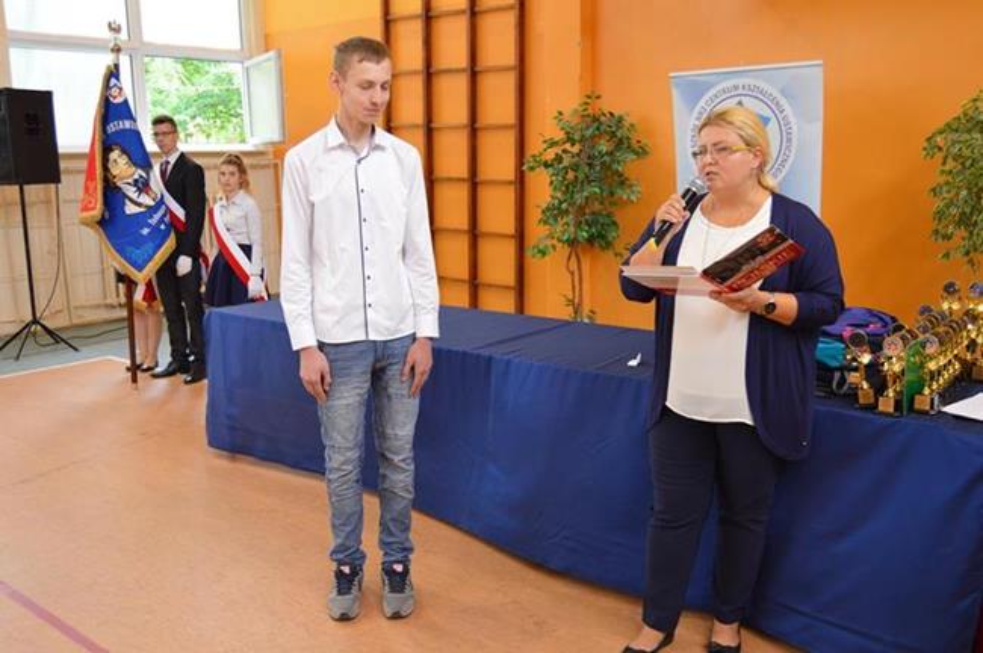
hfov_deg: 57.3
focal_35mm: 33
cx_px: 492
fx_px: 900
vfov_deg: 39.9
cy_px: 326
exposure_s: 1/60
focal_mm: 22
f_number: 3.5
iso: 1000
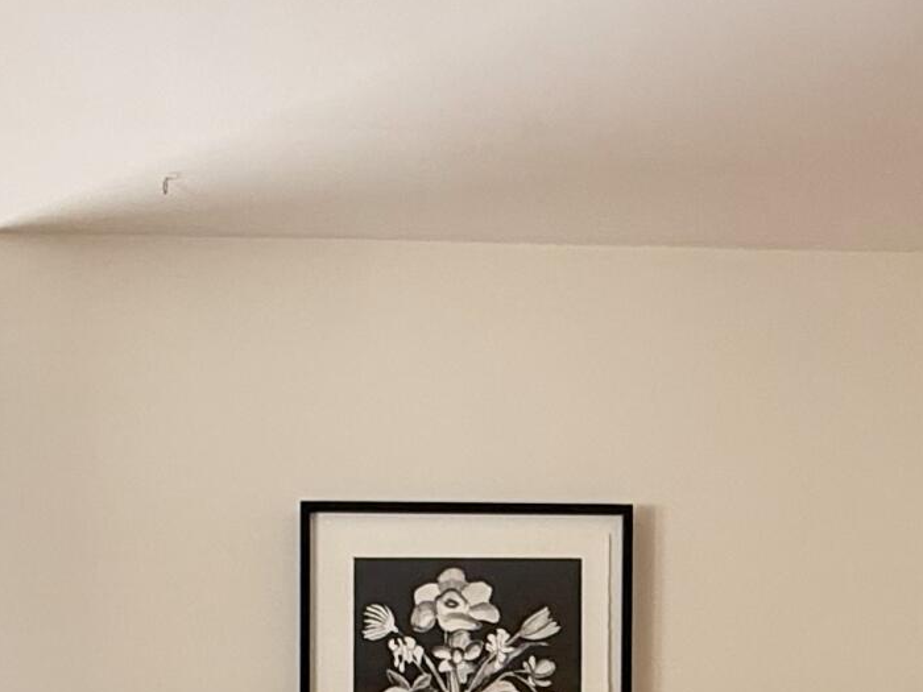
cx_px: 414
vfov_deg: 21.2
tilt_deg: +0.1
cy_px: 990
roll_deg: -1.1
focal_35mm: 60
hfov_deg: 32.2
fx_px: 1600
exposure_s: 1/120
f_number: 2.2
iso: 160
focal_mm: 2.22
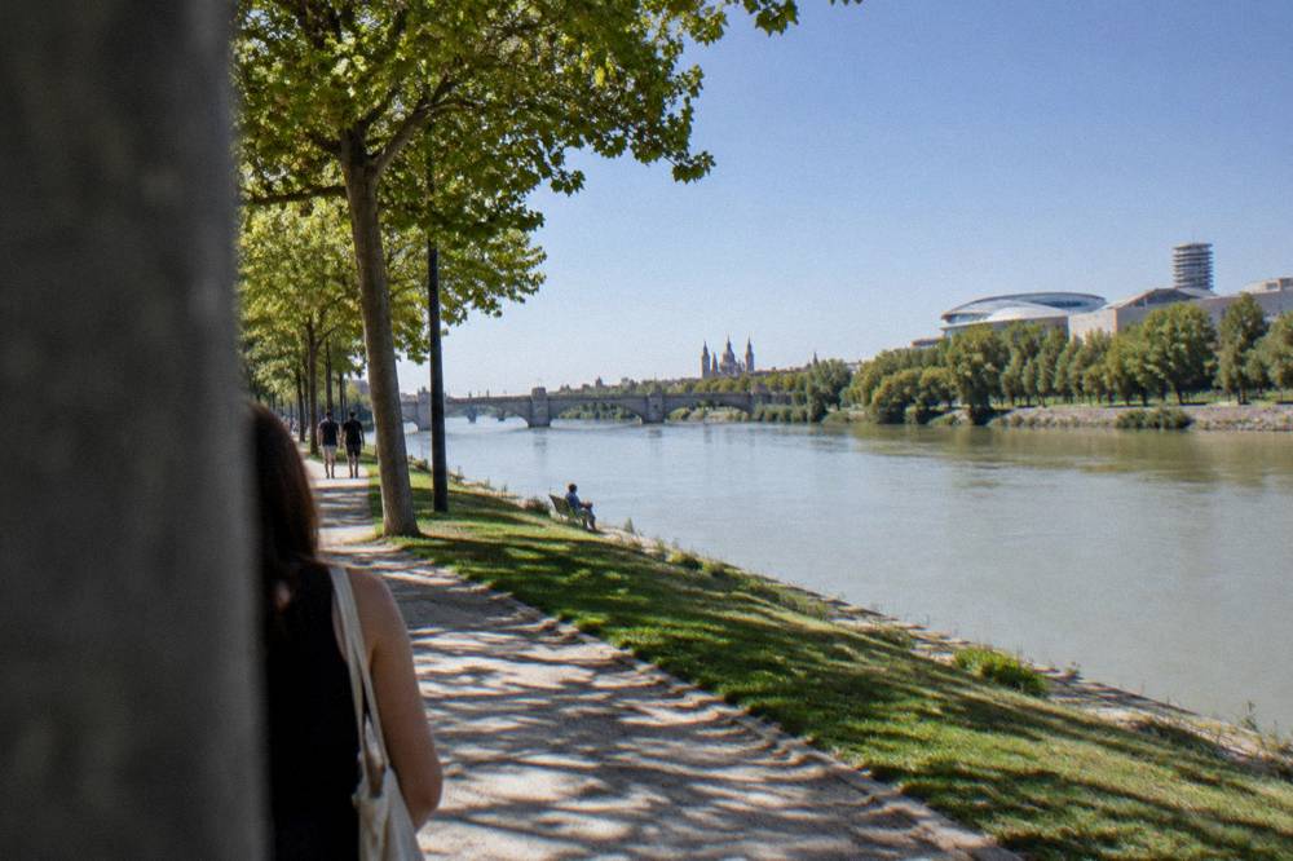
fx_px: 1759
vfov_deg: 27.5
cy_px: 430
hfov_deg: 40.4
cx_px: 646
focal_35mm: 49
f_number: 5.6
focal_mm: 49
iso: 400
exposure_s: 1/640
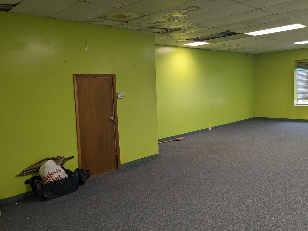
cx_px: 138
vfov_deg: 46.8
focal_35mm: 30
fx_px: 267
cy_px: 110
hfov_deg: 59.8
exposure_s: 1/120
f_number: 1.73
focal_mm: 4.38
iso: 184
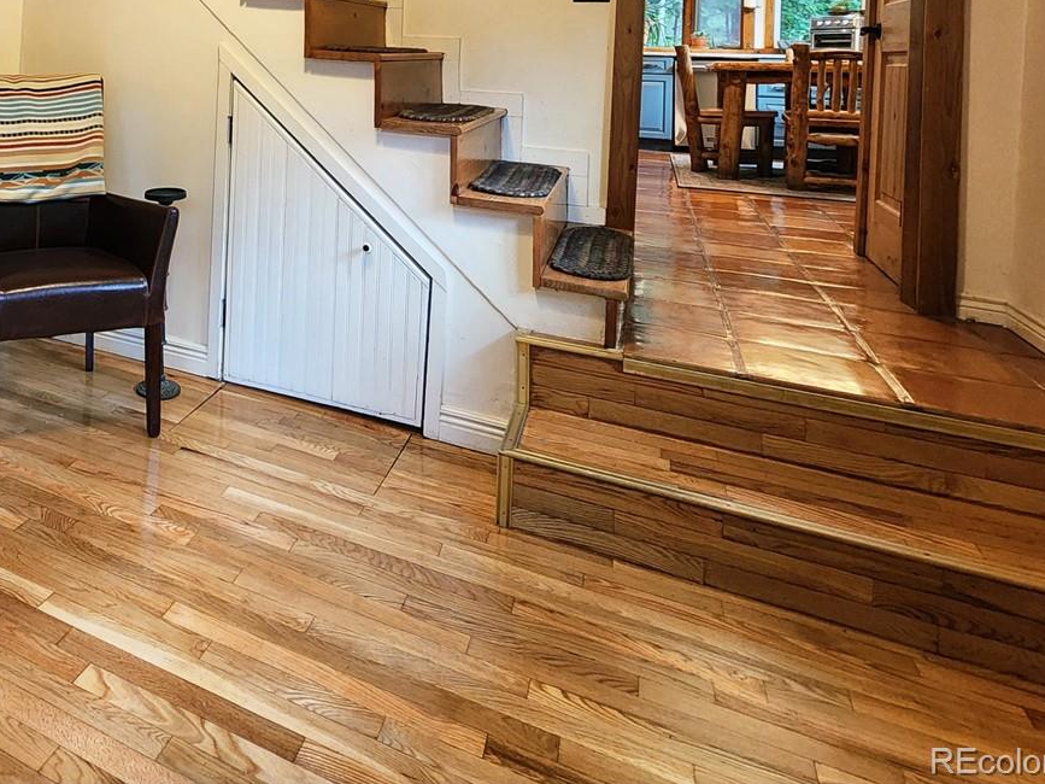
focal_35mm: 24
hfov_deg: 63.2
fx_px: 724
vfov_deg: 49.8
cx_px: 162
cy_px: 63
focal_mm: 2.2
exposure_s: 1/60.2
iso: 400
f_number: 2.2
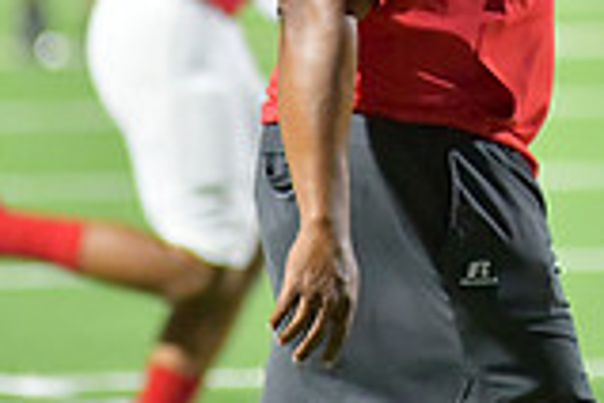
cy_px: -89
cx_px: 577
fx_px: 18387
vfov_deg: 1.3
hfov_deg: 1.9
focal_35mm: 1096
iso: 12800
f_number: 3.5
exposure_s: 1/1250
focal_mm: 300
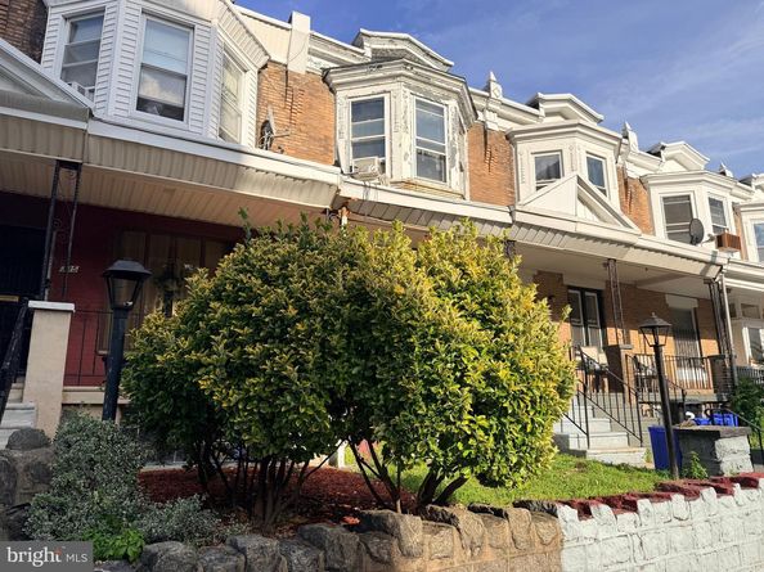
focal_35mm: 24
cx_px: 382
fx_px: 529
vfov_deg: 56.8
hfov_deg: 71.6
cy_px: 286
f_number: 1.78
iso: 80
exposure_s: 1/4167
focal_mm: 6.76
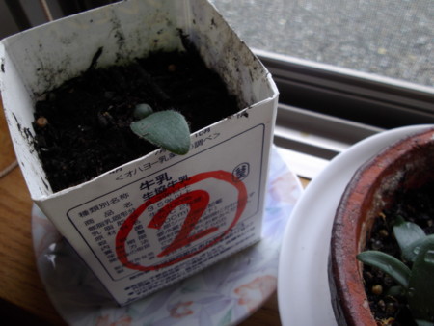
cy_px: 163
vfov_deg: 44.2
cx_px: 217
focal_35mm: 32
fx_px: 401
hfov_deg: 56.8
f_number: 3.5
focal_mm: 5.8
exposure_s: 1/60
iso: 100
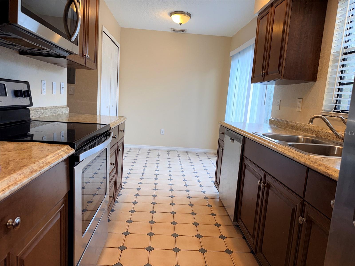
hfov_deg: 71.6
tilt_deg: -8.6
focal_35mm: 24
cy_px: 133
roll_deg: -3.8
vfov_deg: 56.8
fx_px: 246
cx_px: 178
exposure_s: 1/120
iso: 64
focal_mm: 6.76
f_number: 1.78
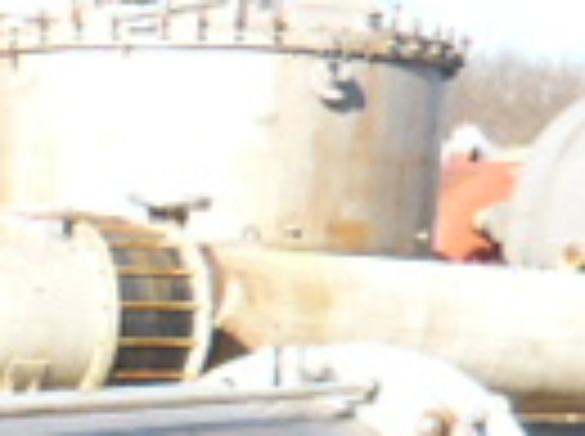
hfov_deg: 10.5
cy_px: 921
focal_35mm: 168
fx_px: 2834
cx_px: -693
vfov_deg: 8.3
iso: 100
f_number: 2.8
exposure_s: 1/400
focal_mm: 4.6
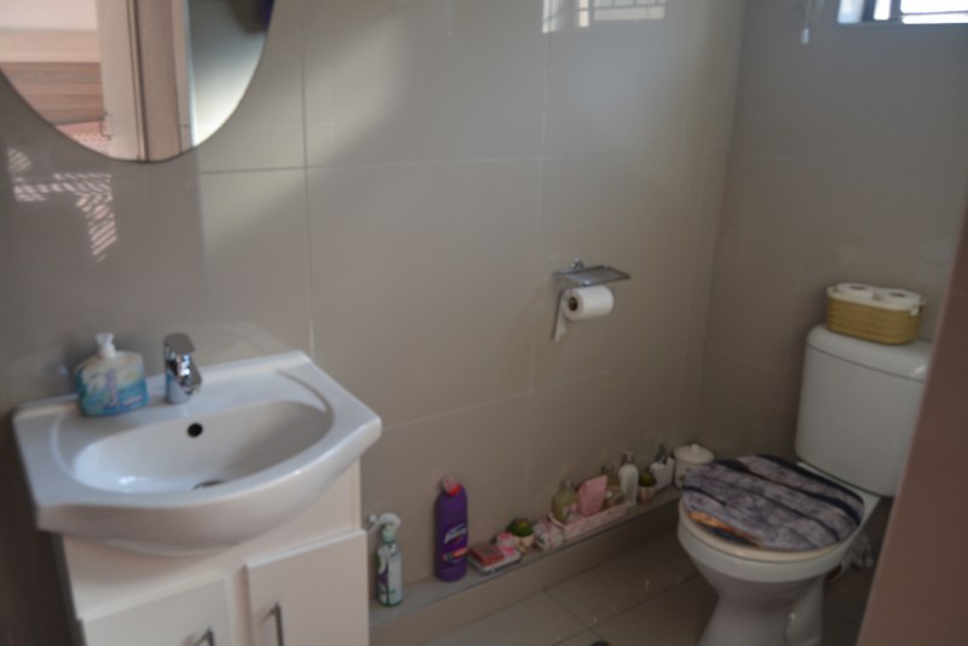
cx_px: 484
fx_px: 726
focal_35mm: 27
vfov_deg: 48.0
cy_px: 323
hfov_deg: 67.4
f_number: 4.5
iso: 400
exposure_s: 1/80
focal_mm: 18
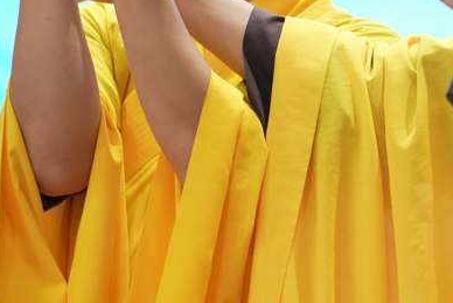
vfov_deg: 5.9
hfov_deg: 8.9
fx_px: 2908
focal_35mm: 231
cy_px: -56
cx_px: 426
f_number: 2.8
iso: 4000
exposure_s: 1/250
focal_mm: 92
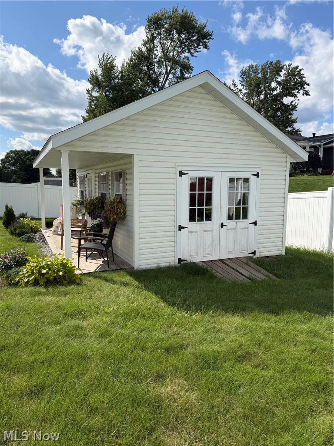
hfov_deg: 56.8
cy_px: 223
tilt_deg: -6.5
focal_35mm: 24
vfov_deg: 71.6
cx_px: 167
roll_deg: -0.5
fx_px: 309
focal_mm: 6.76
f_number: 1.78
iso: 80
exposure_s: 1/5319
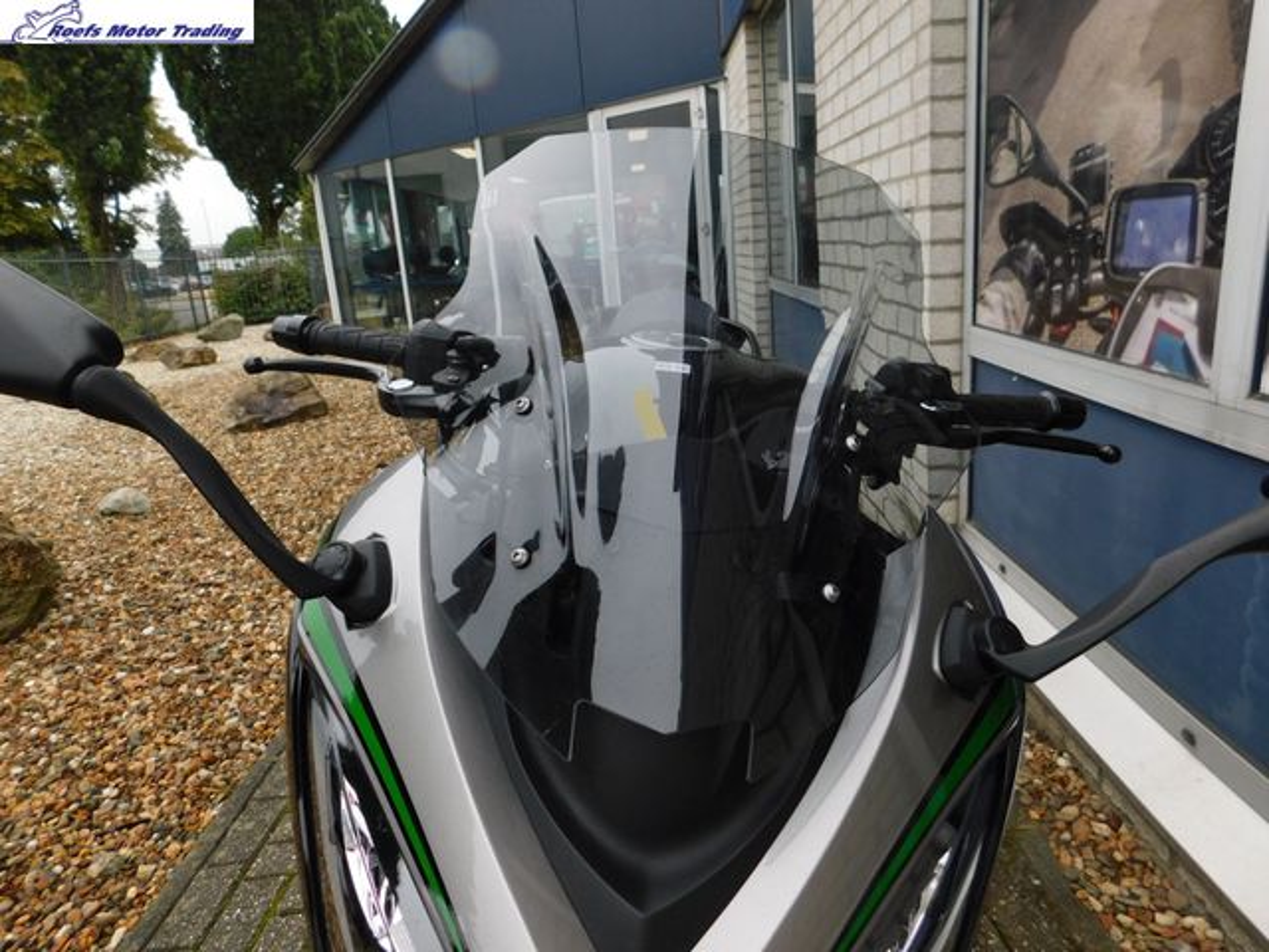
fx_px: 843
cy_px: 476
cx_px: 634
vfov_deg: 58.9
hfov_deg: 73.9
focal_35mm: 23
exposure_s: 1/400
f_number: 3
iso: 125
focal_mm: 4
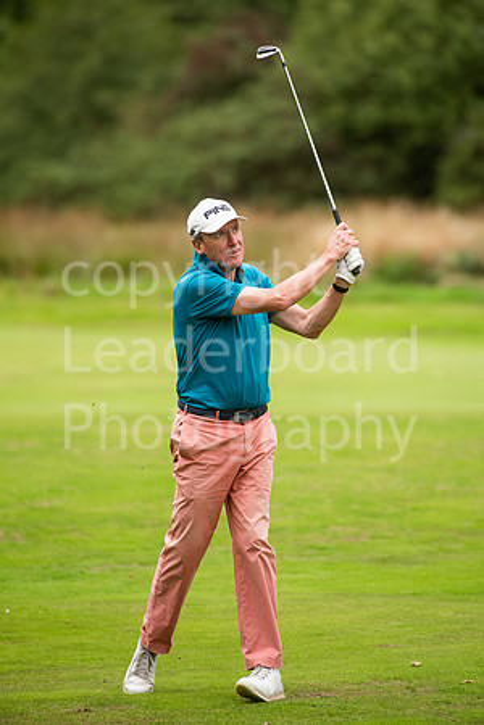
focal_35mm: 300
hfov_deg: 4.6
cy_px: 362
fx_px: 6050
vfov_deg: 6.9
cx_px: 242
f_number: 4.5
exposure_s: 1/1600
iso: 1000
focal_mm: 300
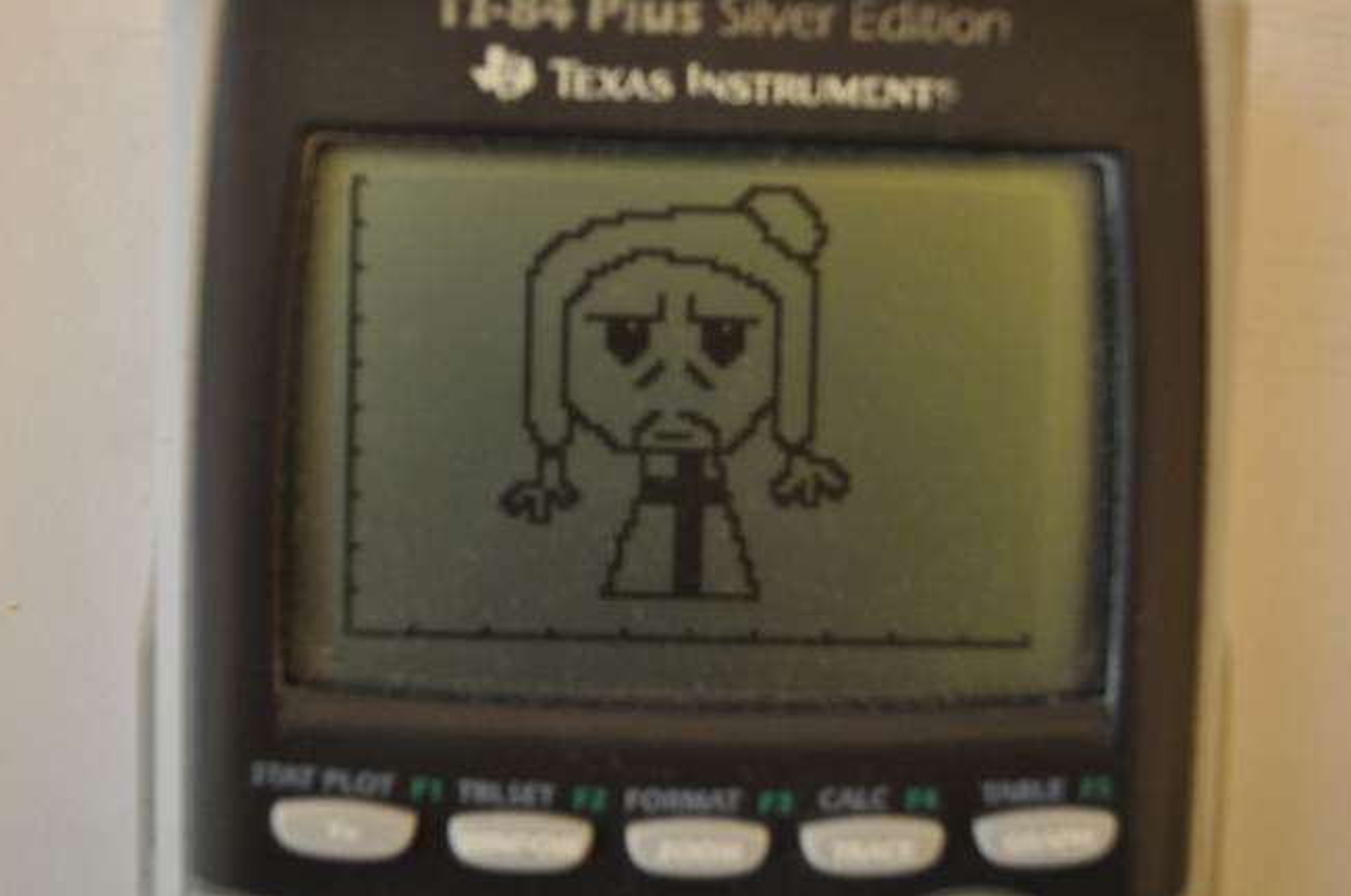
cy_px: 369
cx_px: 615
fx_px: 1798
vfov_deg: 27.9
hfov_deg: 41.1
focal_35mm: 48
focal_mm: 26
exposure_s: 1/13
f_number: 4.2
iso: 1600
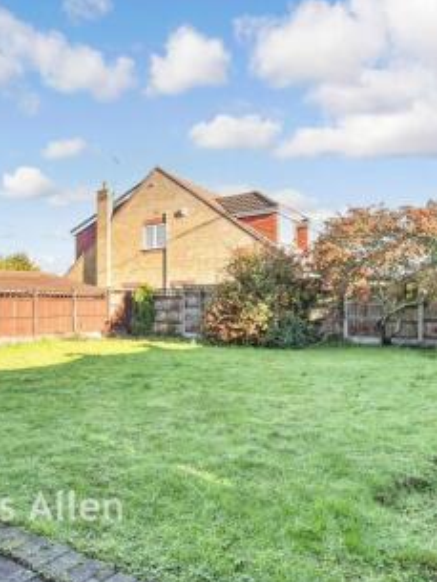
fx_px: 404
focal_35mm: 24
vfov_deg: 71.6
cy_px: 299
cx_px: 128
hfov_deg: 55.0
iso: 400
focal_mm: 11
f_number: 7.1
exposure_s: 1/400
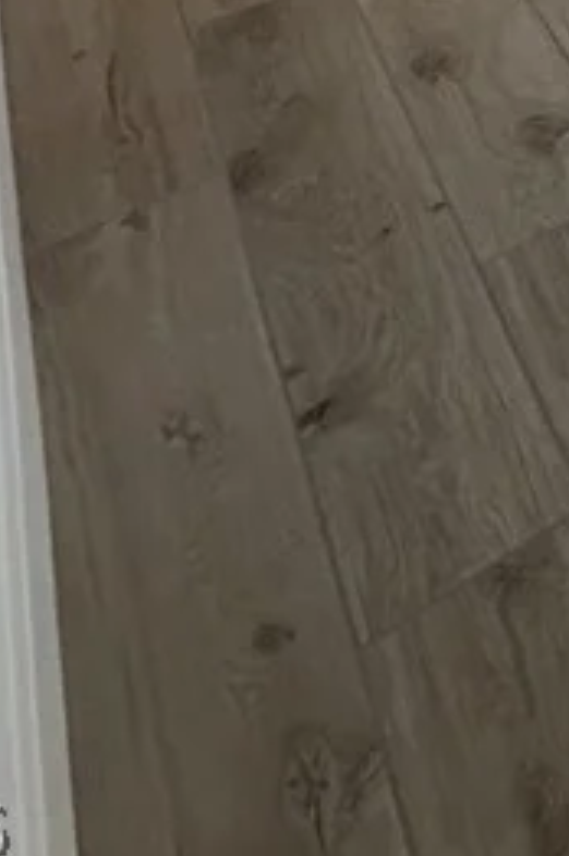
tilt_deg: -22.5
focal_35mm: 57
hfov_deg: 15.2
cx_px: 1324
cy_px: -372
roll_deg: -2.1
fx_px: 1355
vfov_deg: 26.8
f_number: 2.2
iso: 320
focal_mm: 2.22
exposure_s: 1/120
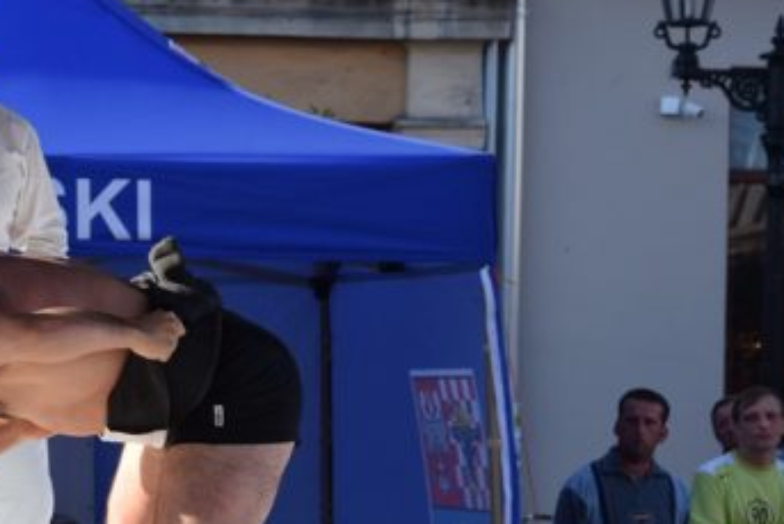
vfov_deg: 5.9
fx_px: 5120
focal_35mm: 235
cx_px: -34
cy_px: 330
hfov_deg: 8.7
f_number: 5.3
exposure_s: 1/1000
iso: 800
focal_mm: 70
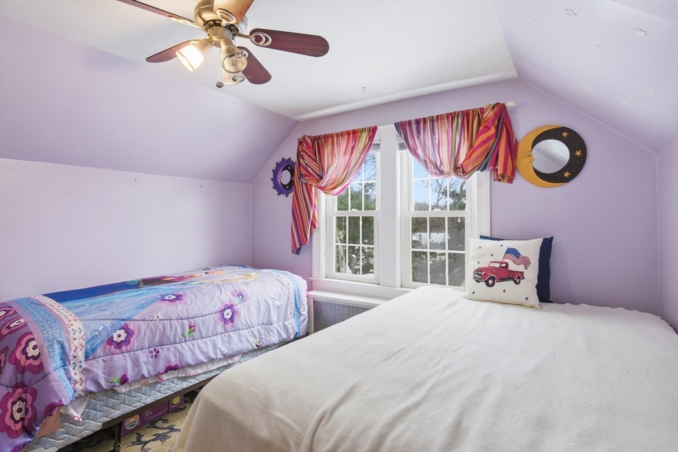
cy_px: 226
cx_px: 339
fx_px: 311
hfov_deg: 95.0
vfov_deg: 72.1
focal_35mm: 16
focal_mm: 11
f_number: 7.1
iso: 800
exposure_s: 1/250
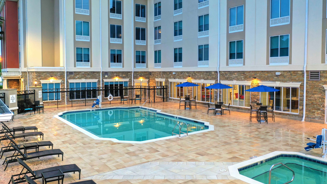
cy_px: 84
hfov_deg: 64.3
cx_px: 164
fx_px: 260
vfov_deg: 38.9
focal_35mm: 30
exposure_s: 1/30
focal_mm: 10.3
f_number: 2.8
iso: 200
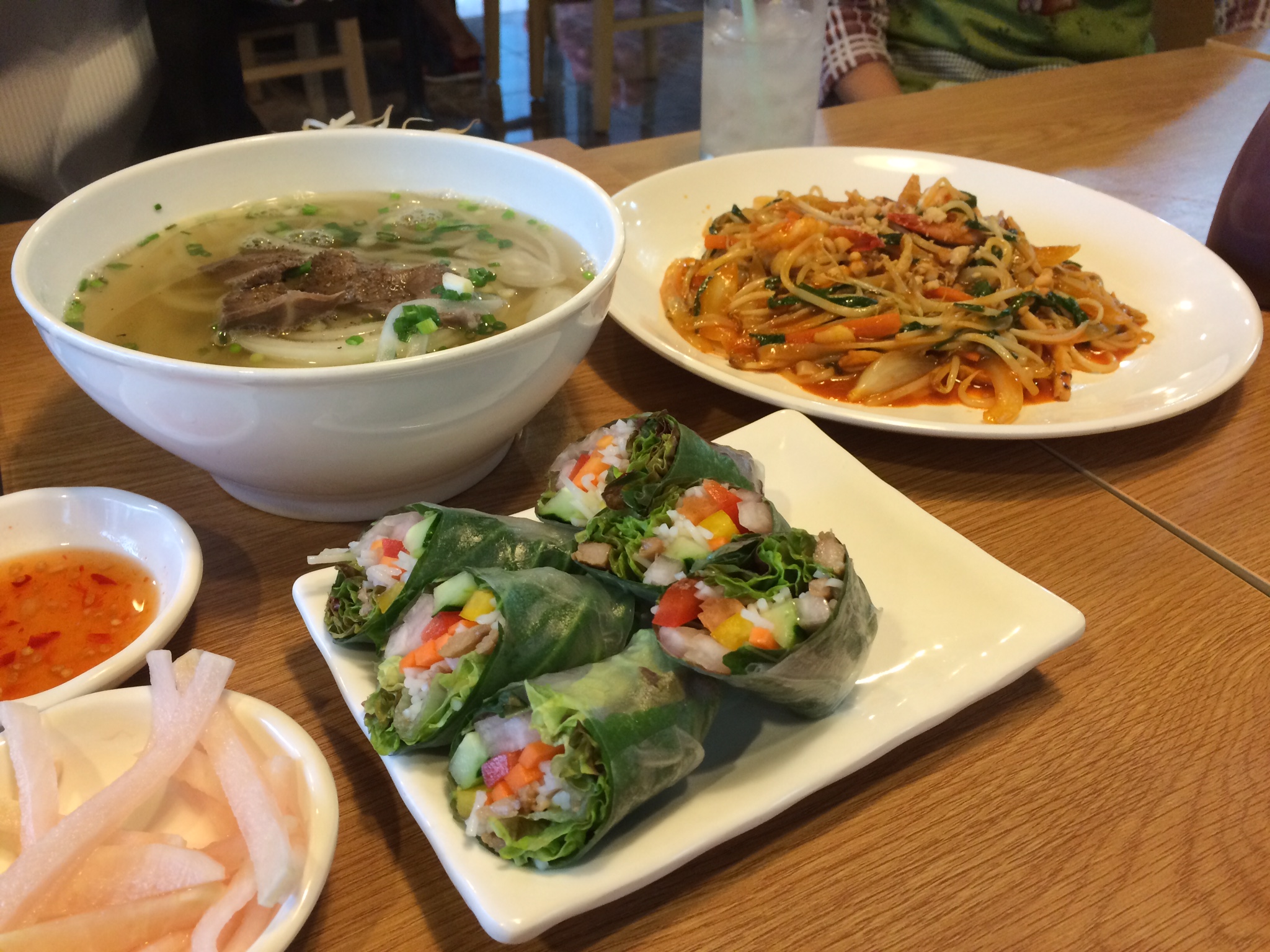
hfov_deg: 61.7
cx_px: 635
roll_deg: -0.4
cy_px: 476
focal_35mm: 29
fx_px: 1064
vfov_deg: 48.2
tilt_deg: -36.8
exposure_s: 1/30
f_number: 2.2
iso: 125
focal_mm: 4.15
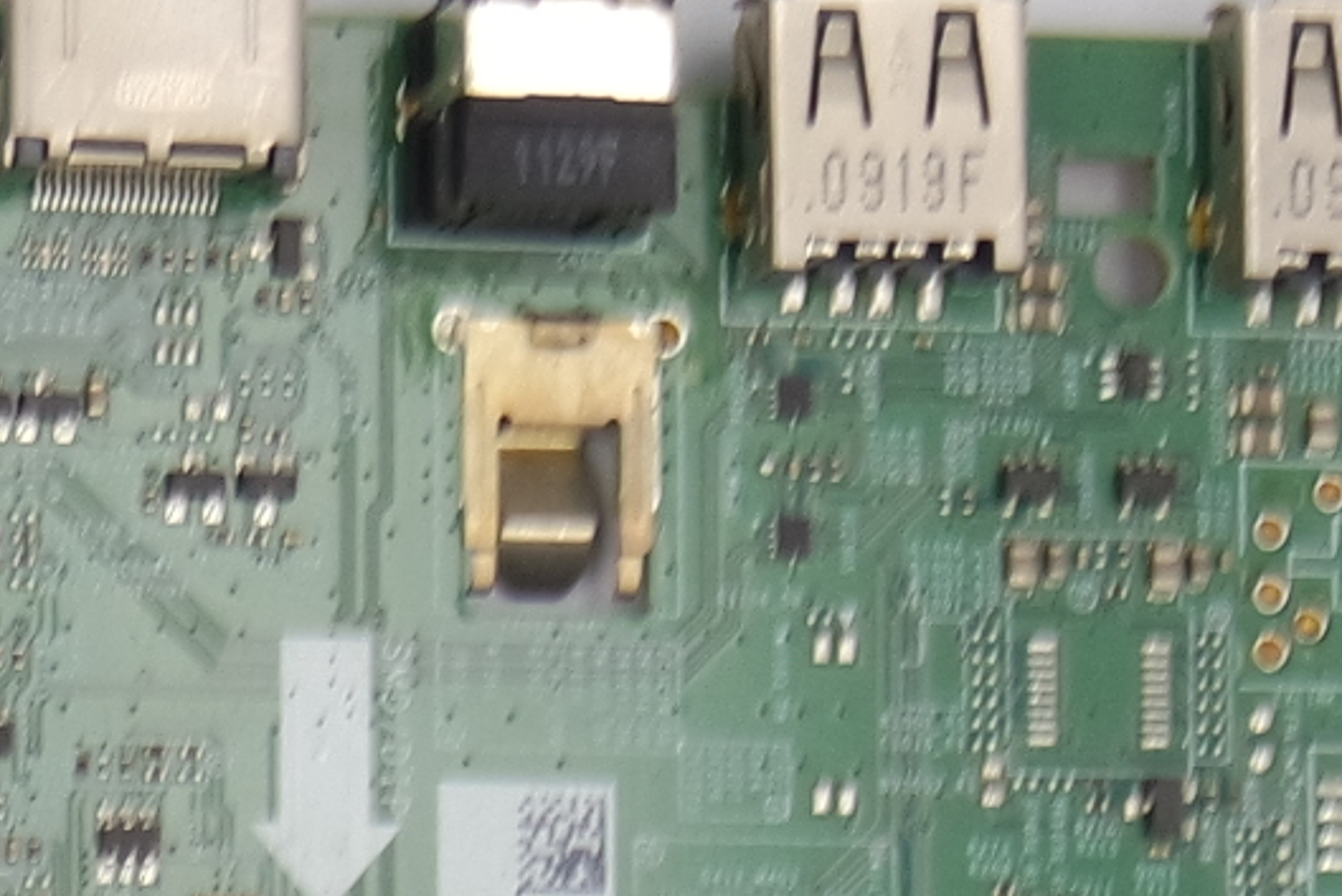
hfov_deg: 7.5
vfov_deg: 5.0
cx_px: -715
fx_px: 10067
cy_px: 1579
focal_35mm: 270
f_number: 4.5
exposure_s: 1/125
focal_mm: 18
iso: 200
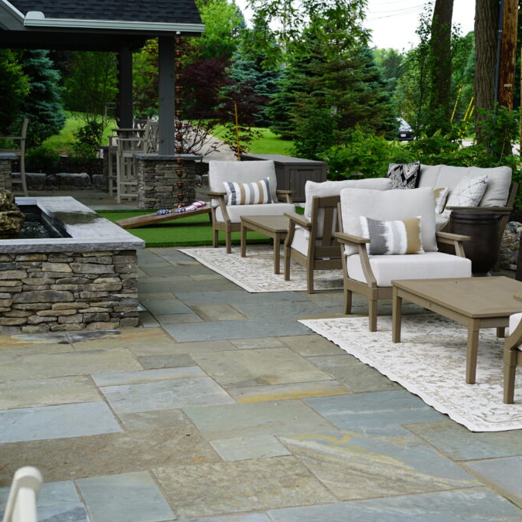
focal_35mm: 71
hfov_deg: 24.2
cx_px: 343
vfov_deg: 24.3
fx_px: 1211
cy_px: 258
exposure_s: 1/100
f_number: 6.3
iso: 100
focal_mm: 55
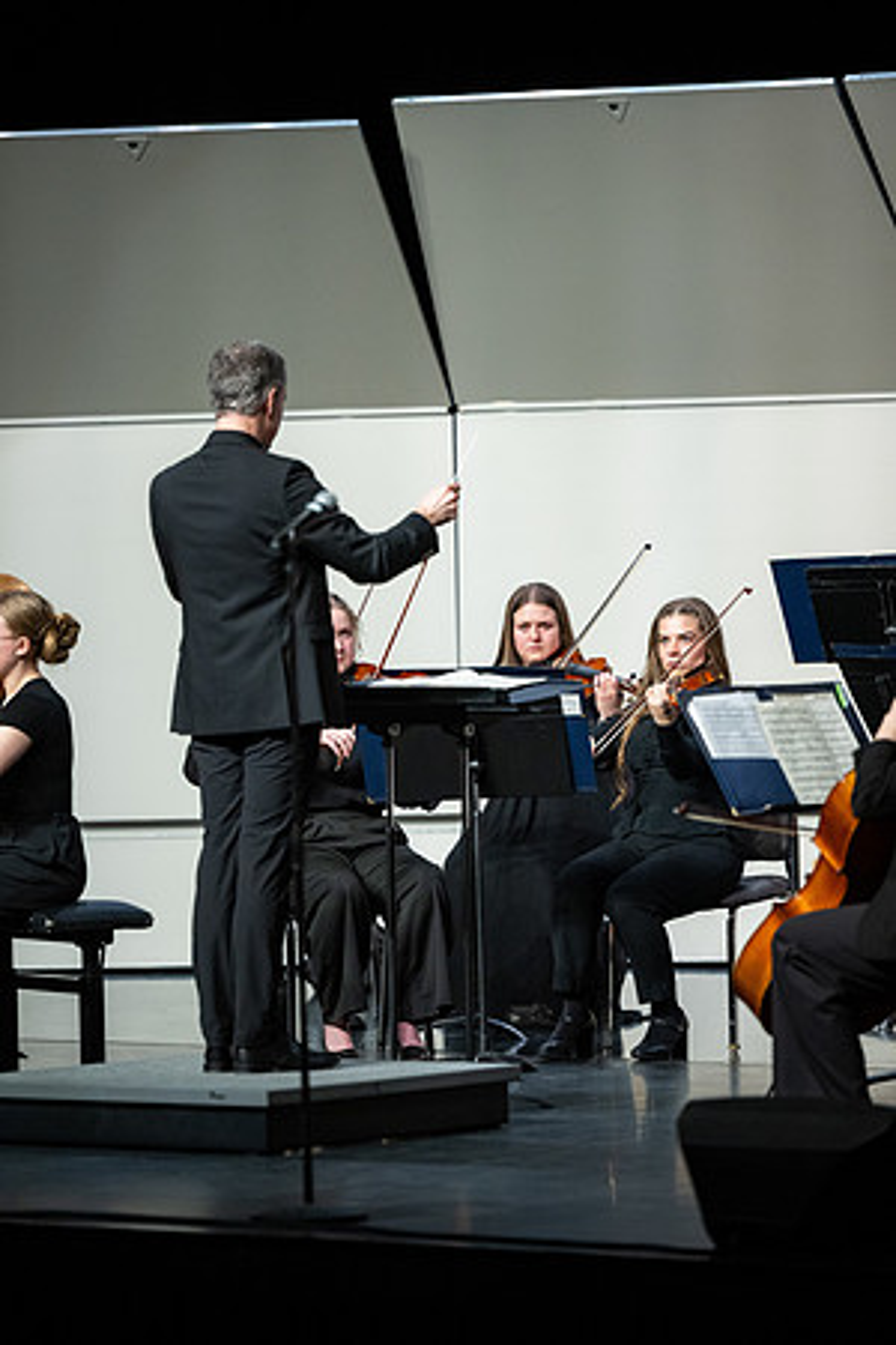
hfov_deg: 7.6
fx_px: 6719
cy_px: 672
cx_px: 448
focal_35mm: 180
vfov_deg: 11.4
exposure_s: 1/500
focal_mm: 180
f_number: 2.8
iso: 1600
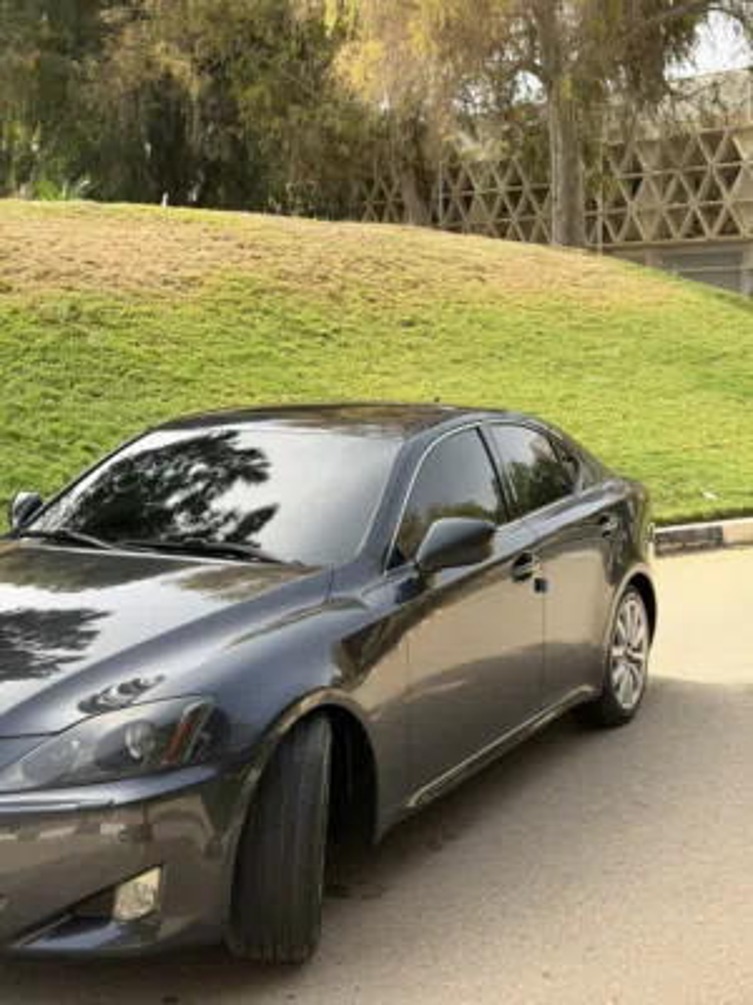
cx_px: 376
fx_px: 1392
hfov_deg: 30.3
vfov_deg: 39.7
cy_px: 502
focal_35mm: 48
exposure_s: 1/1429
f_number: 1.78
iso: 64
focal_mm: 6.76
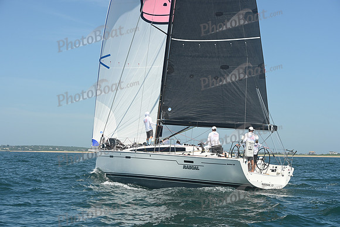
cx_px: 170
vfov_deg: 19.5
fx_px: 661
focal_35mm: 70
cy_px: 114
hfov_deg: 28.8
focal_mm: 70
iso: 320
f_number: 8
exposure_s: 1/1000
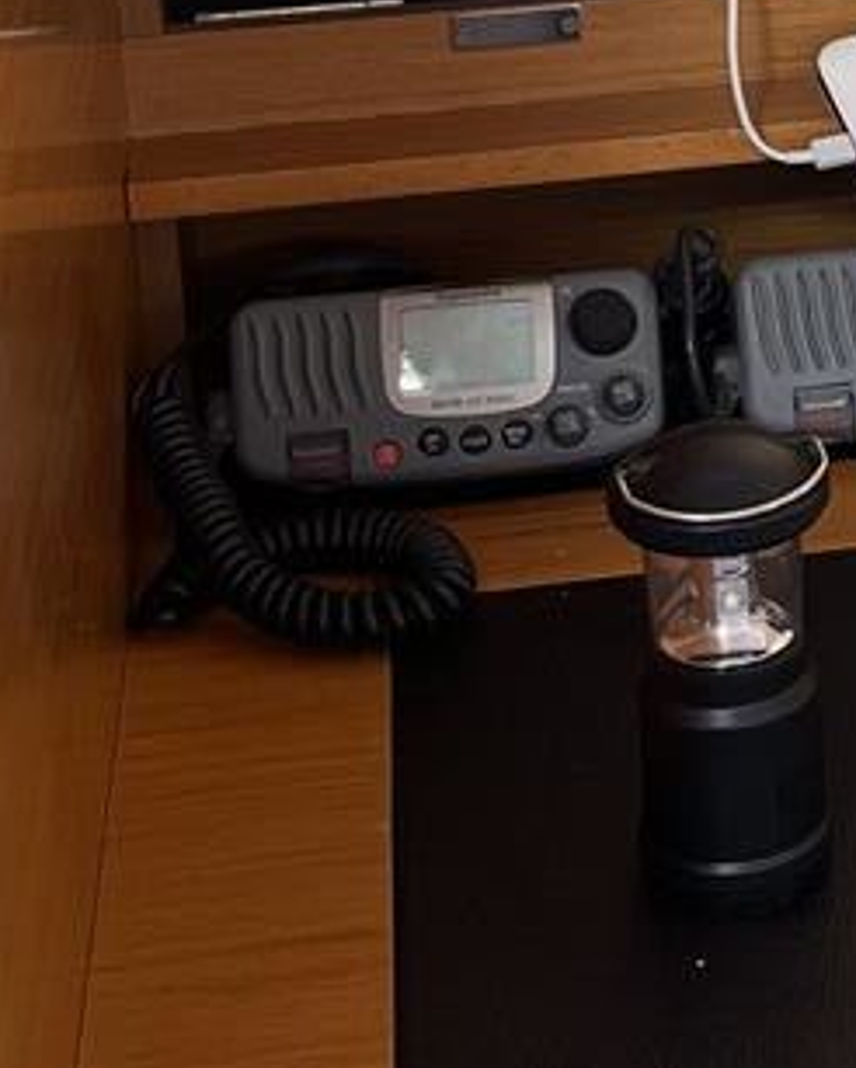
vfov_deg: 15.6
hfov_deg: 12.2
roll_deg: -1.0
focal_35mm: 119
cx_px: 1392
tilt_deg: -18.3
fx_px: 3765
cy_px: -216
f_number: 1.6
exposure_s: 1/121
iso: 40
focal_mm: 5.1
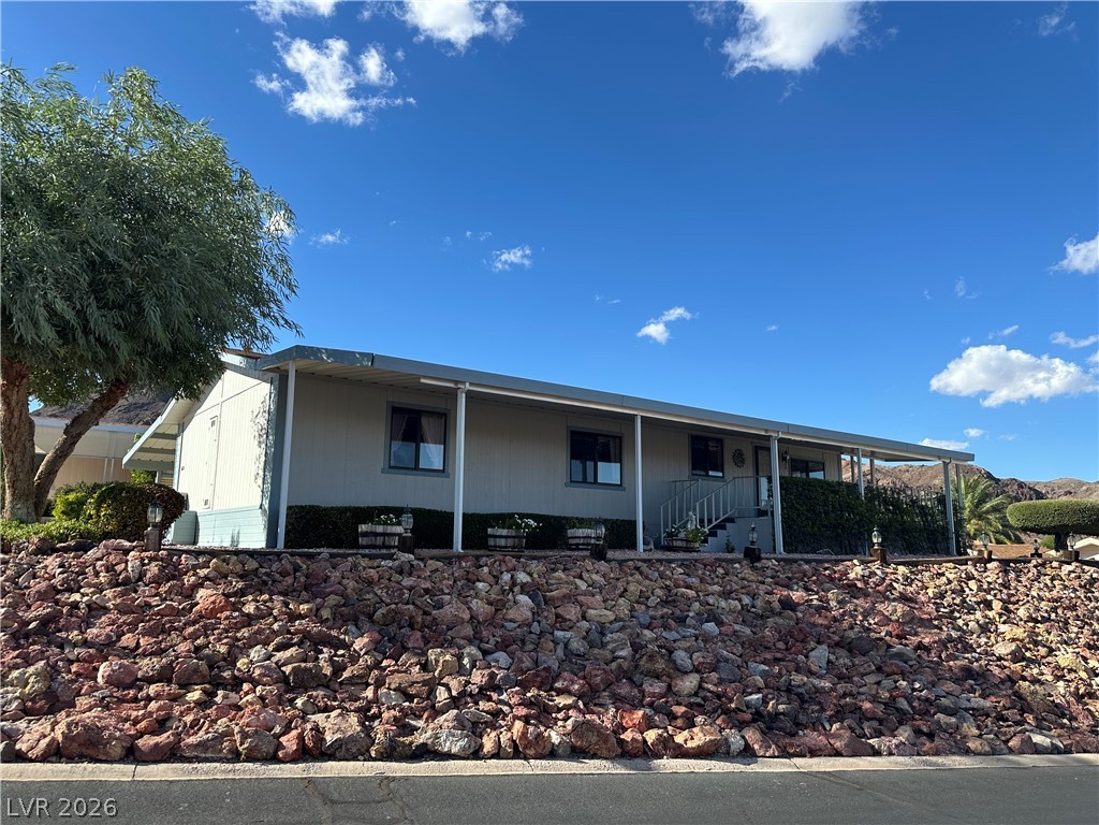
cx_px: 550
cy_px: 412
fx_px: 762
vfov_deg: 56.8
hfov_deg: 71.6
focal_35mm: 24
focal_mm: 6.86
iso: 80
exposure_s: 1/2967
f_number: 1.78
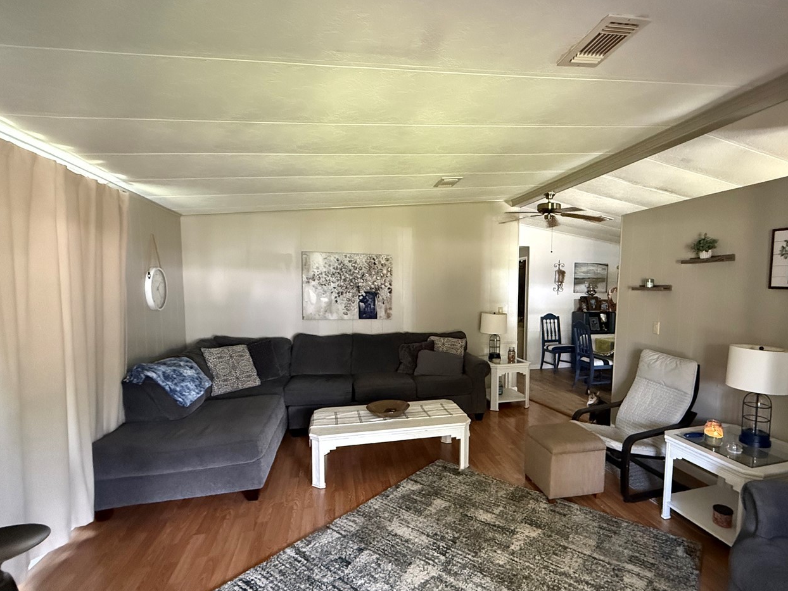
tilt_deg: -3.6
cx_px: 464
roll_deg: -1.0
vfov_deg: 71.5
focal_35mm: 18
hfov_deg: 86.9
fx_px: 410
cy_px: 317
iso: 1250
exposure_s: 1/60
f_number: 2.2
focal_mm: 2.22
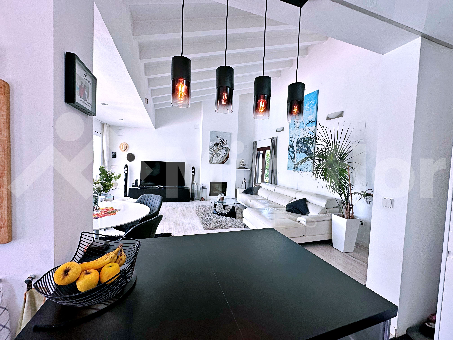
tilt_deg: -3.0
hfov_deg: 102.1
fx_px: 183
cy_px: 170
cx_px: 226
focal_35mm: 14
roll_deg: -2.1
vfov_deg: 85.7
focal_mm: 2.22
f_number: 2.2
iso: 64
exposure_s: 1/100
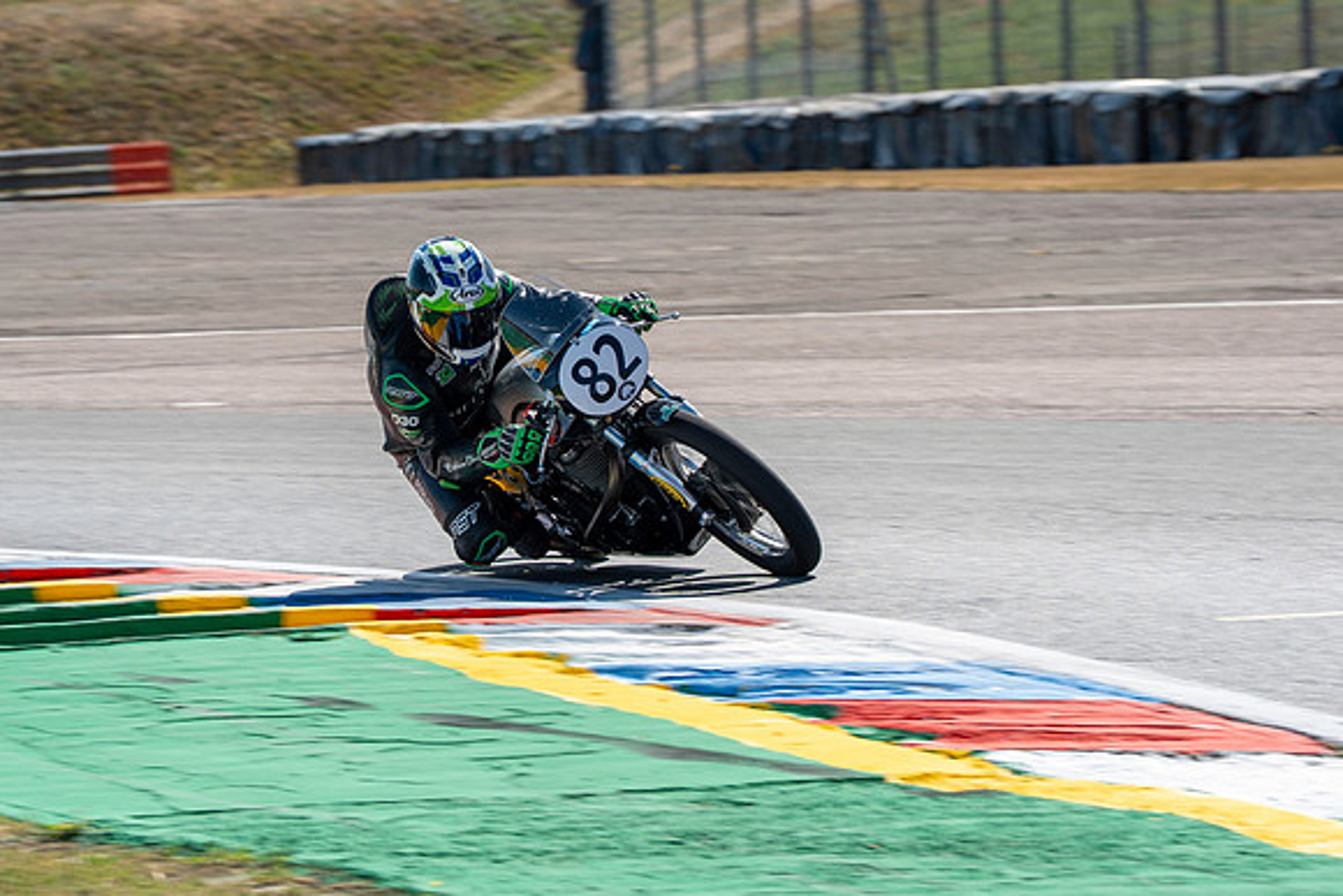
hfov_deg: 8.1
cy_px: 392
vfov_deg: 5.4
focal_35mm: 255
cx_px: 502
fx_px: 9518
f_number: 9
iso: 160
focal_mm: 200
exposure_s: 1/320
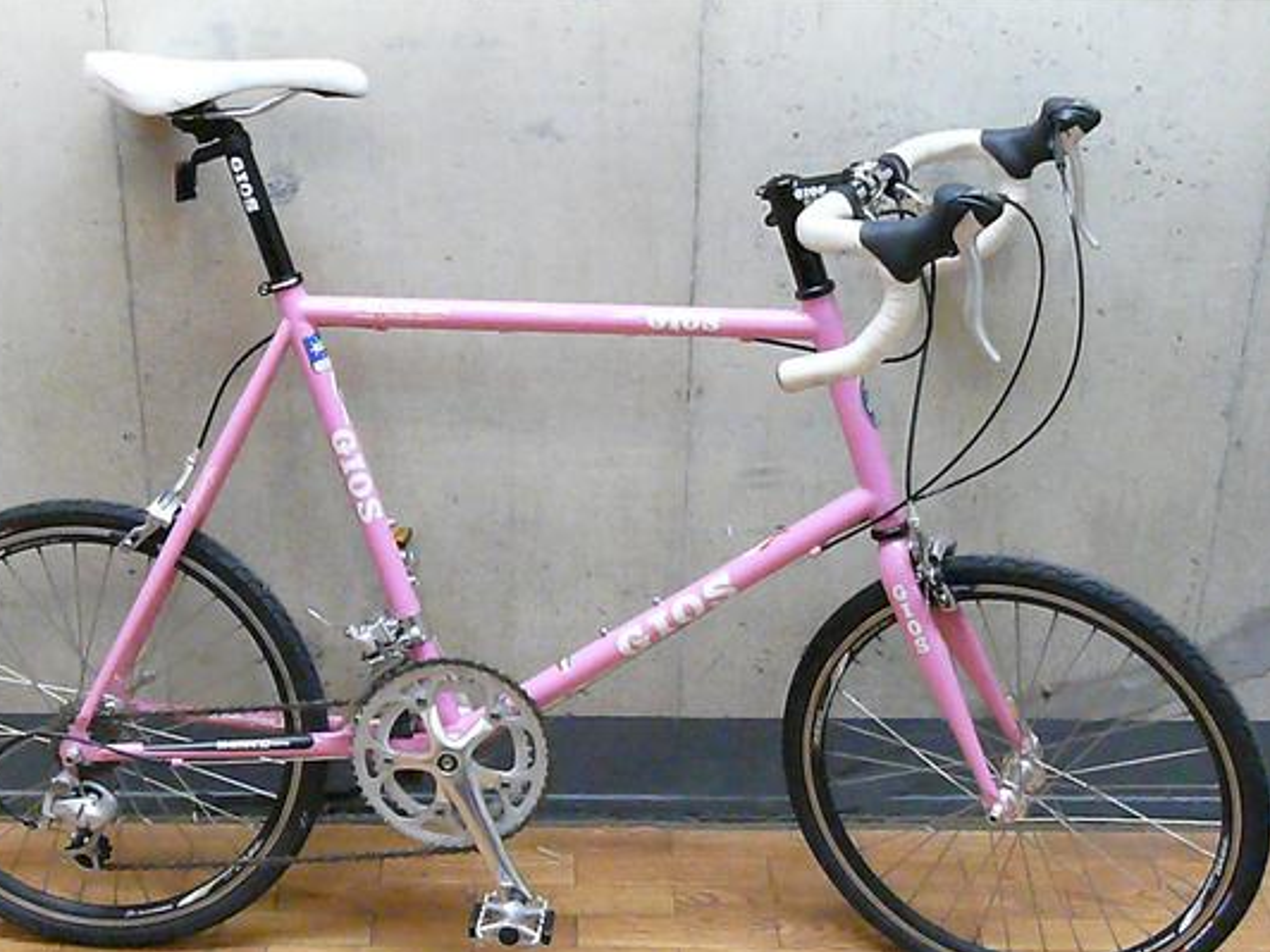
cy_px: 530
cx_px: 566
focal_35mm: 53
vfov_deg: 27.5
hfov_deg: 36.1
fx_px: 1944
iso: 3200
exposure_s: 1/200
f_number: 4
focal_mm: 10
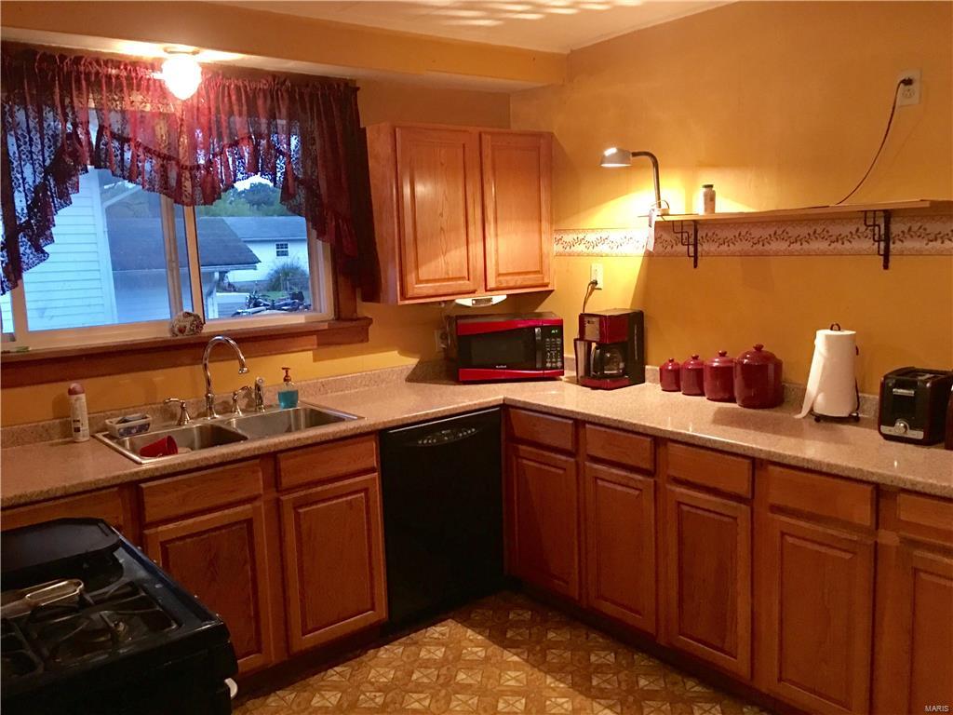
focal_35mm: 29
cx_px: 476
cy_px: 358
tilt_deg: -6.7
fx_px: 798
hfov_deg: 61.7
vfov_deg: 48.2
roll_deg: +1.8
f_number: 2.2
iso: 80
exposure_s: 1/4
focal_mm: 4.15
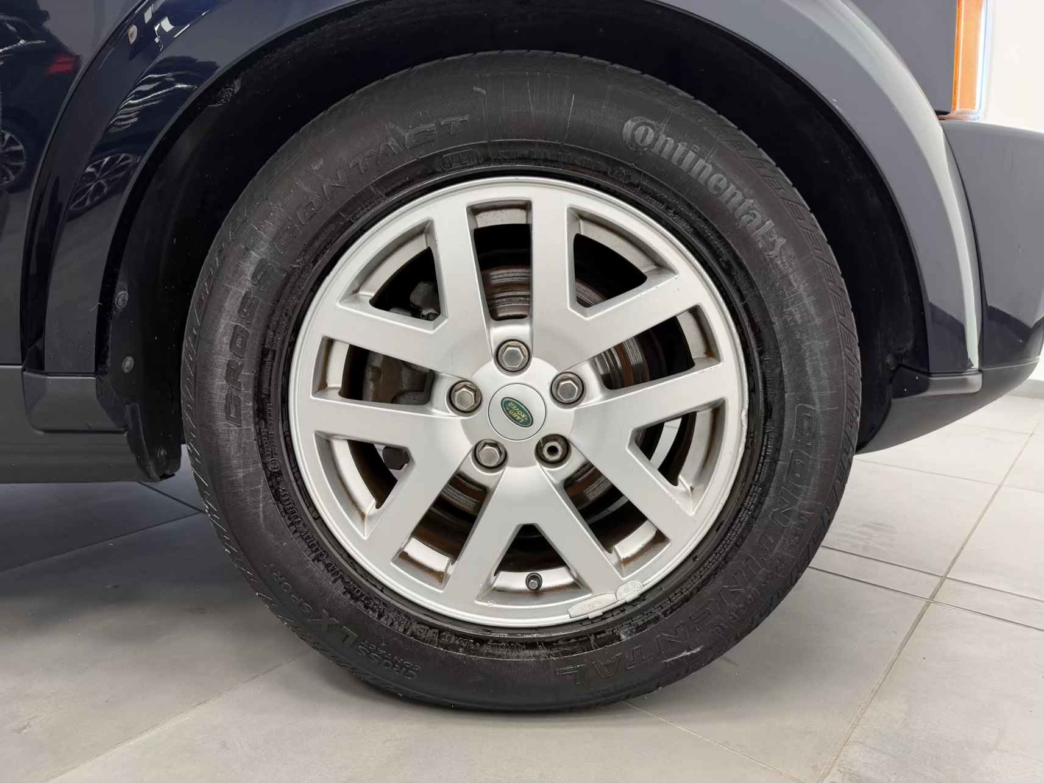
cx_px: 522
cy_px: 392
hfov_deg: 71.6
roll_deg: -0.2
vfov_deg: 56.8
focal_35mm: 24
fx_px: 724
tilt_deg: -13.4
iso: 125
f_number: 1.78
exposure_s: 1/50
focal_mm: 6.76
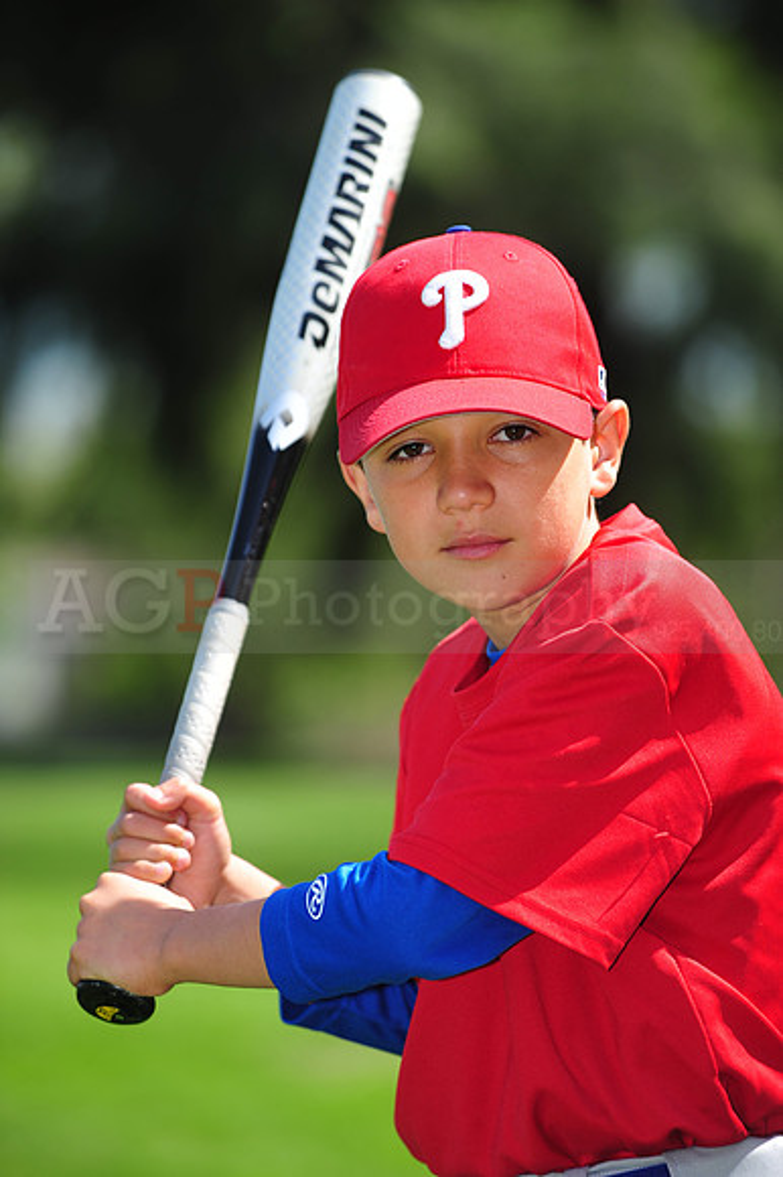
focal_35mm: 200
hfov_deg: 6.9
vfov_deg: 10.3
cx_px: 392
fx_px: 6532
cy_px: 588
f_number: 4.5
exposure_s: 1/800
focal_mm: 200
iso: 200
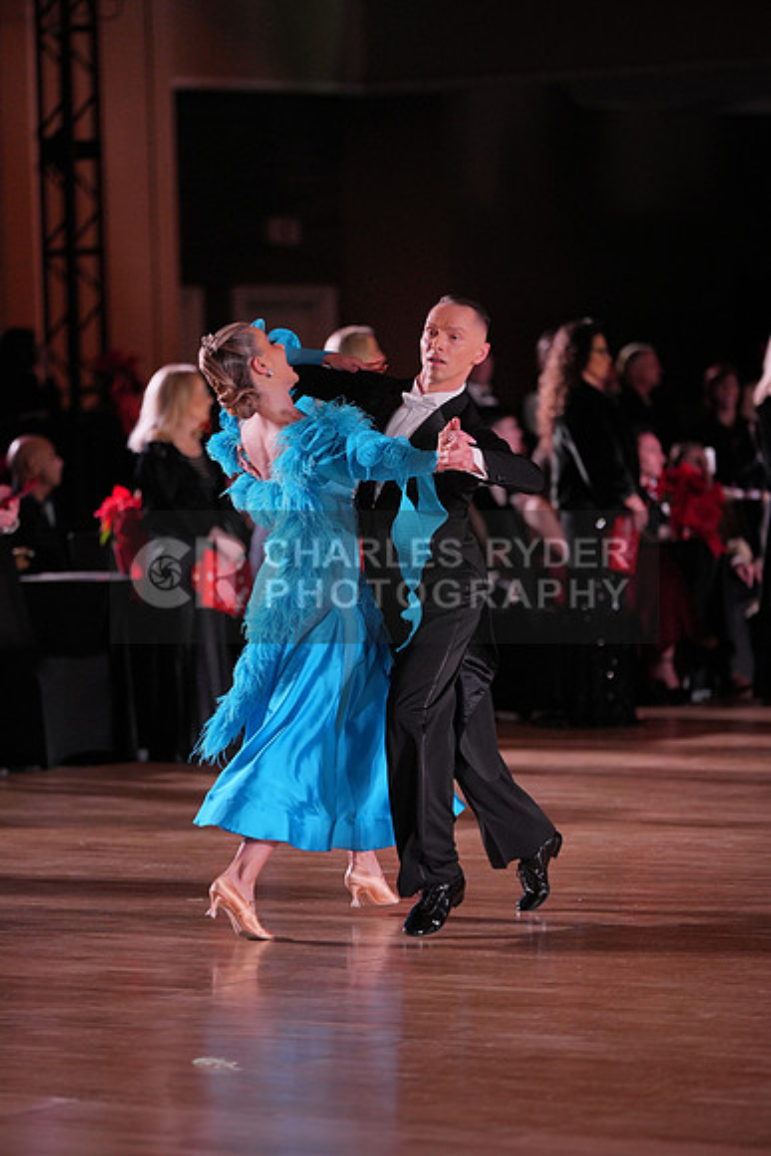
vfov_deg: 12.0
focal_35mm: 171
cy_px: 578
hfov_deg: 8.0
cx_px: 386
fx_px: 5490
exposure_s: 1/800
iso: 1600
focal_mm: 171
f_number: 2.8
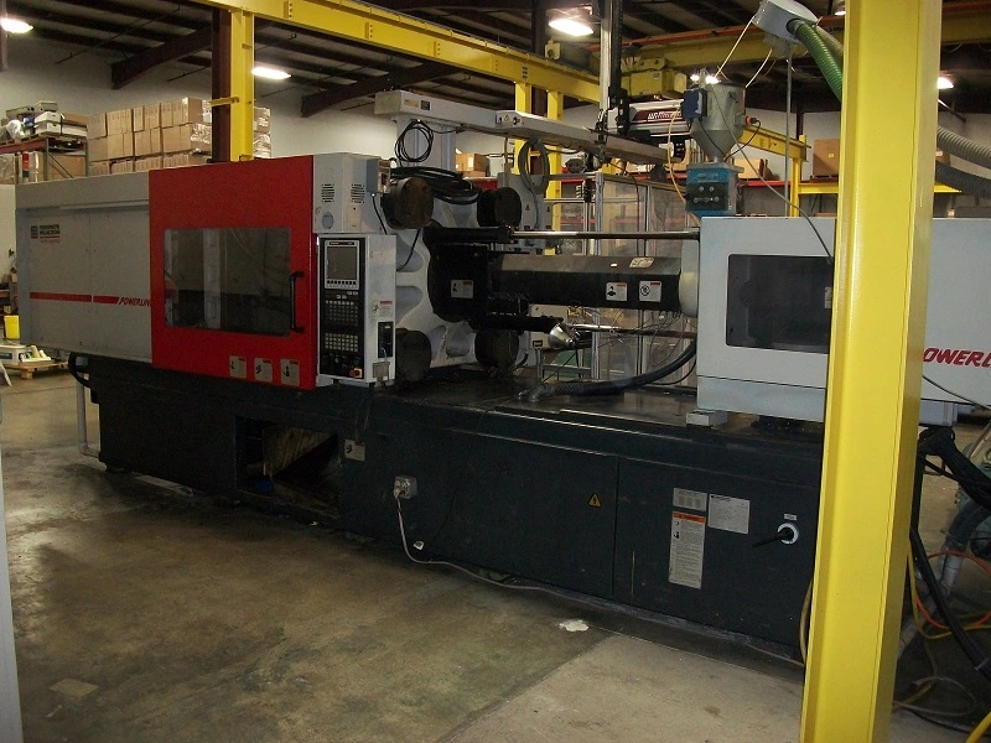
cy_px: 372
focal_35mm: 32
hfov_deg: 56.8
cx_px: 496
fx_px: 916
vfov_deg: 44.2
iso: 240
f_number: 2.9
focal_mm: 5.7
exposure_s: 1/30
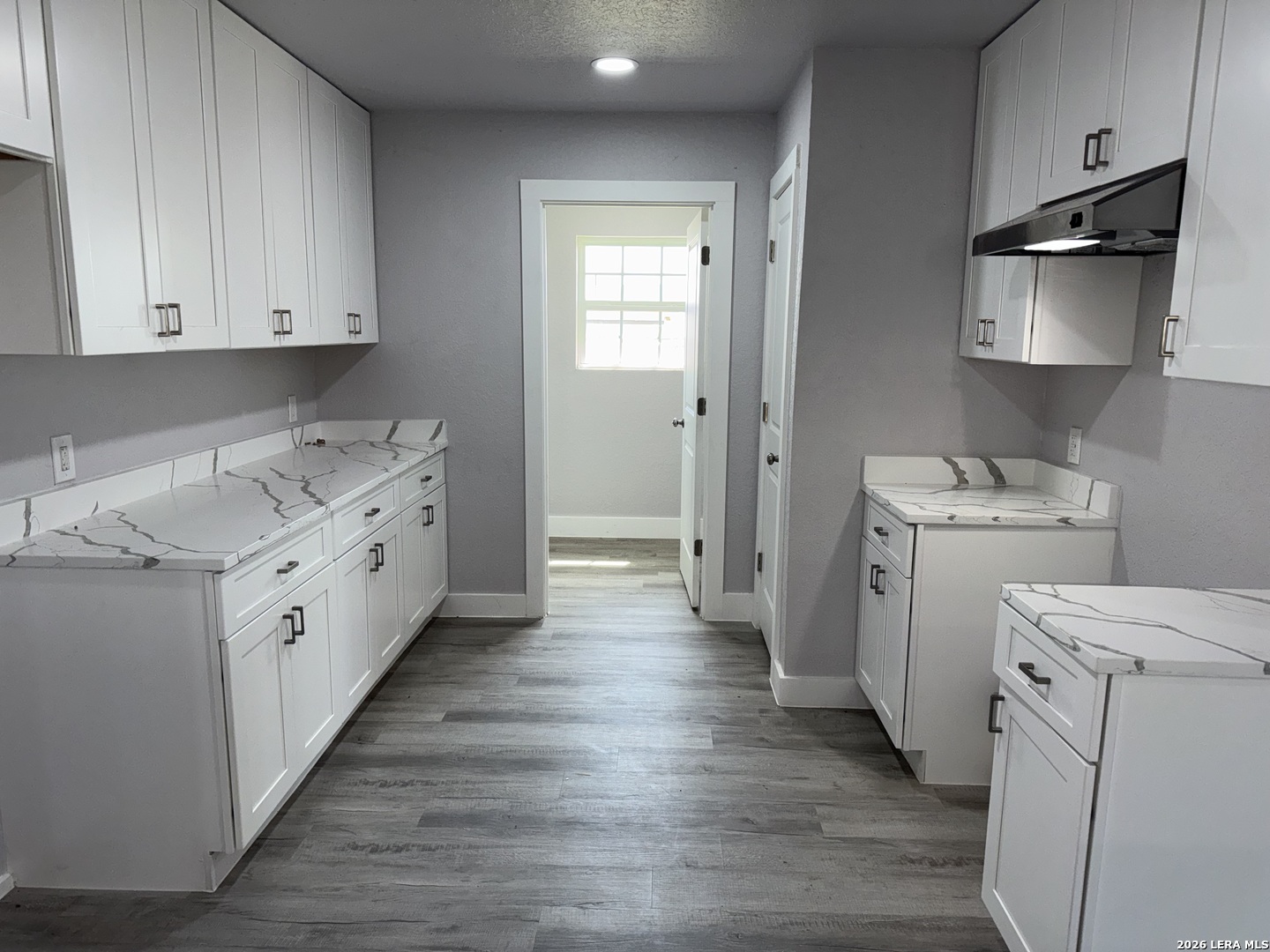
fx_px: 881
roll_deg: -1.0
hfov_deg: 71.6
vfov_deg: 56.8
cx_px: 635
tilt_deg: -10.0
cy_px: 476
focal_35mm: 24
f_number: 1.78
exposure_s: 1/120
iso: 125
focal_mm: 6.76
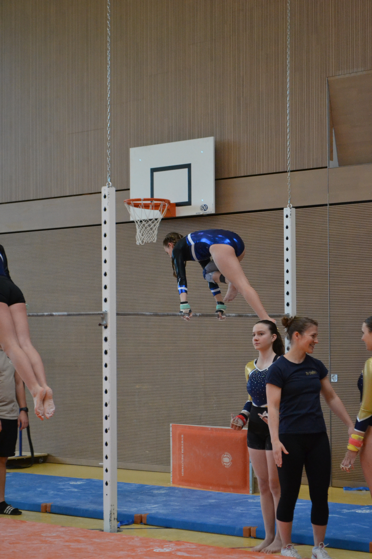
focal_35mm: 82
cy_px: 280
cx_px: 186
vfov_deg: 24.6
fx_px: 1279
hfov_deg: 16.6
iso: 2500
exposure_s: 1/500
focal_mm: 55
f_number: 5.6
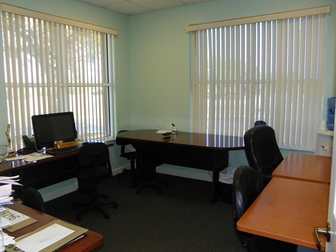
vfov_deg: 46.8
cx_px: 164
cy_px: 125
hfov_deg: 60.0
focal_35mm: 30
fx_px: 291
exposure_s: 1/125
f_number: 2.8
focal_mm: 5.2
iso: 200
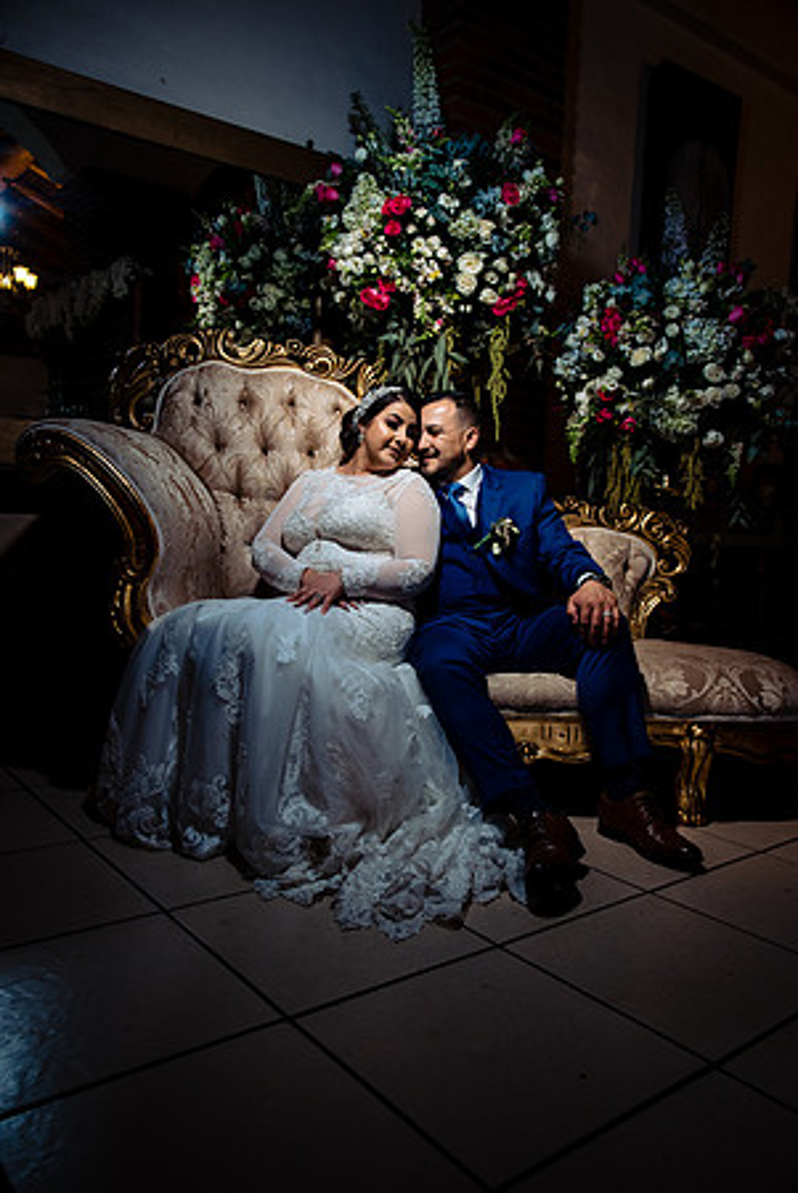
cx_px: 399
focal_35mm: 28
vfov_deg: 65.4
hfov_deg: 46.5
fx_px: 929
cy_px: 596
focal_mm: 28
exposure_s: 1/160
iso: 1250
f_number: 7.1
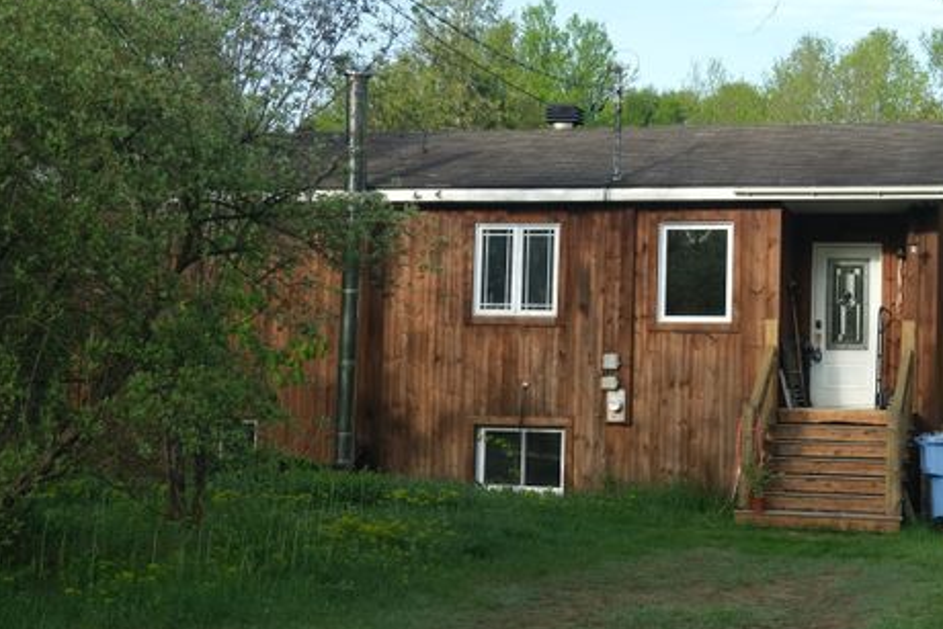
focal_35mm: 60
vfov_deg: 22.6
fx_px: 1572
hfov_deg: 33.3
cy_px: 318
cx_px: 564
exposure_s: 1/60
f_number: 4
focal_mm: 30.8
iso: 250
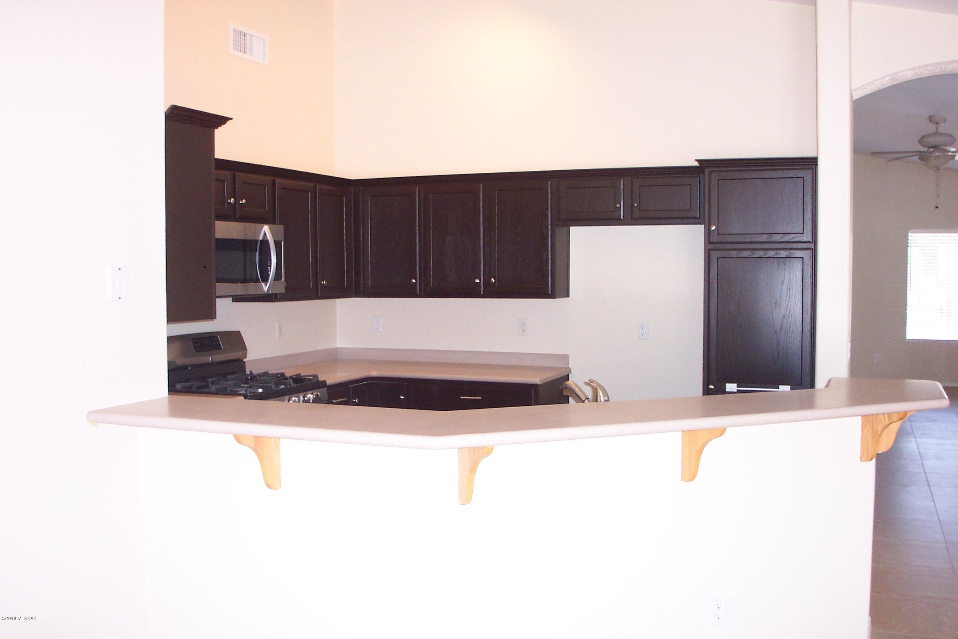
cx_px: 479
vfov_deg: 37.9
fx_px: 931
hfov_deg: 54.4
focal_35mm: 35
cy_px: 320
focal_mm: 7.5
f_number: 2.8
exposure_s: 1/30
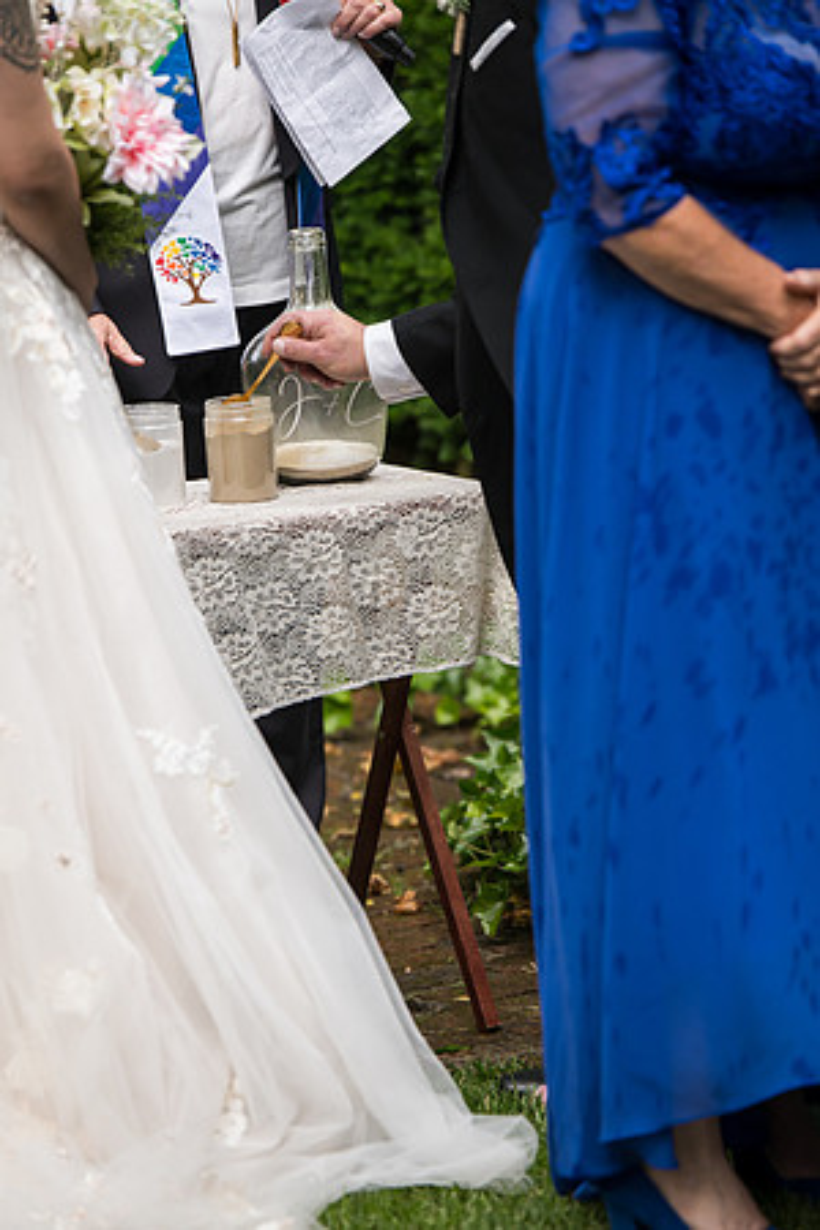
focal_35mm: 200
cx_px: 410
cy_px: 615
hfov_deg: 6.9
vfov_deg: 10.3
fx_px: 6833
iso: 500
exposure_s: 1/400
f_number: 4
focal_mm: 200
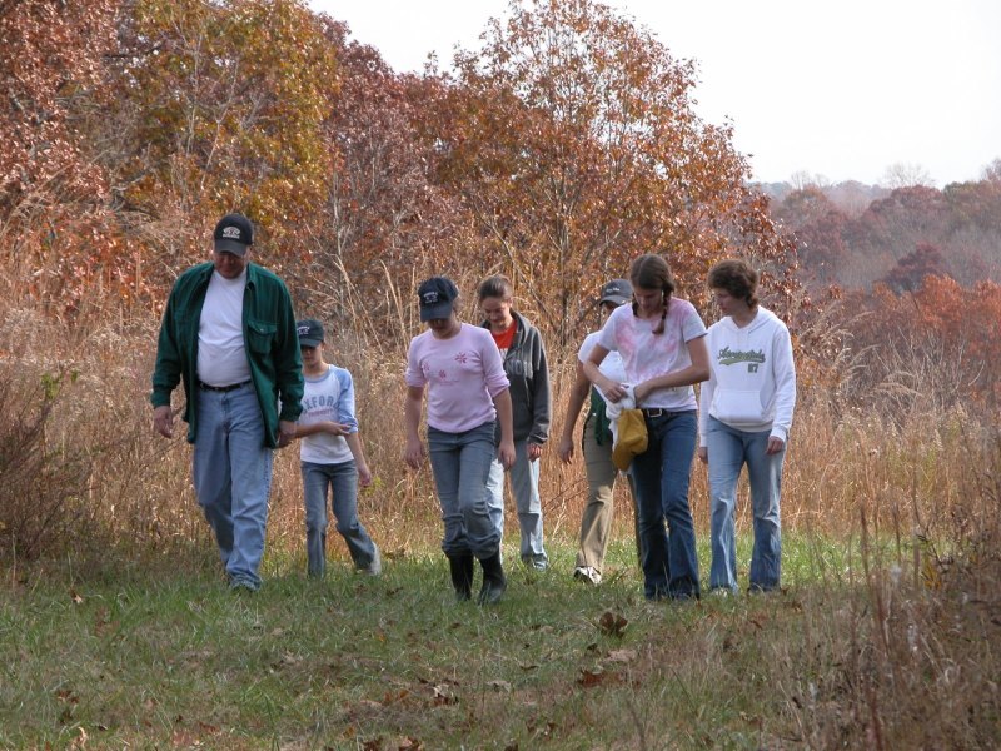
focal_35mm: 191
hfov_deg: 10.4
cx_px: 500
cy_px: 376
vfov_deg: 7.8
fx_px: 5523
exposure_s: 1/253
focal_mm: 48.5
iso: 100
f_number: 5.1
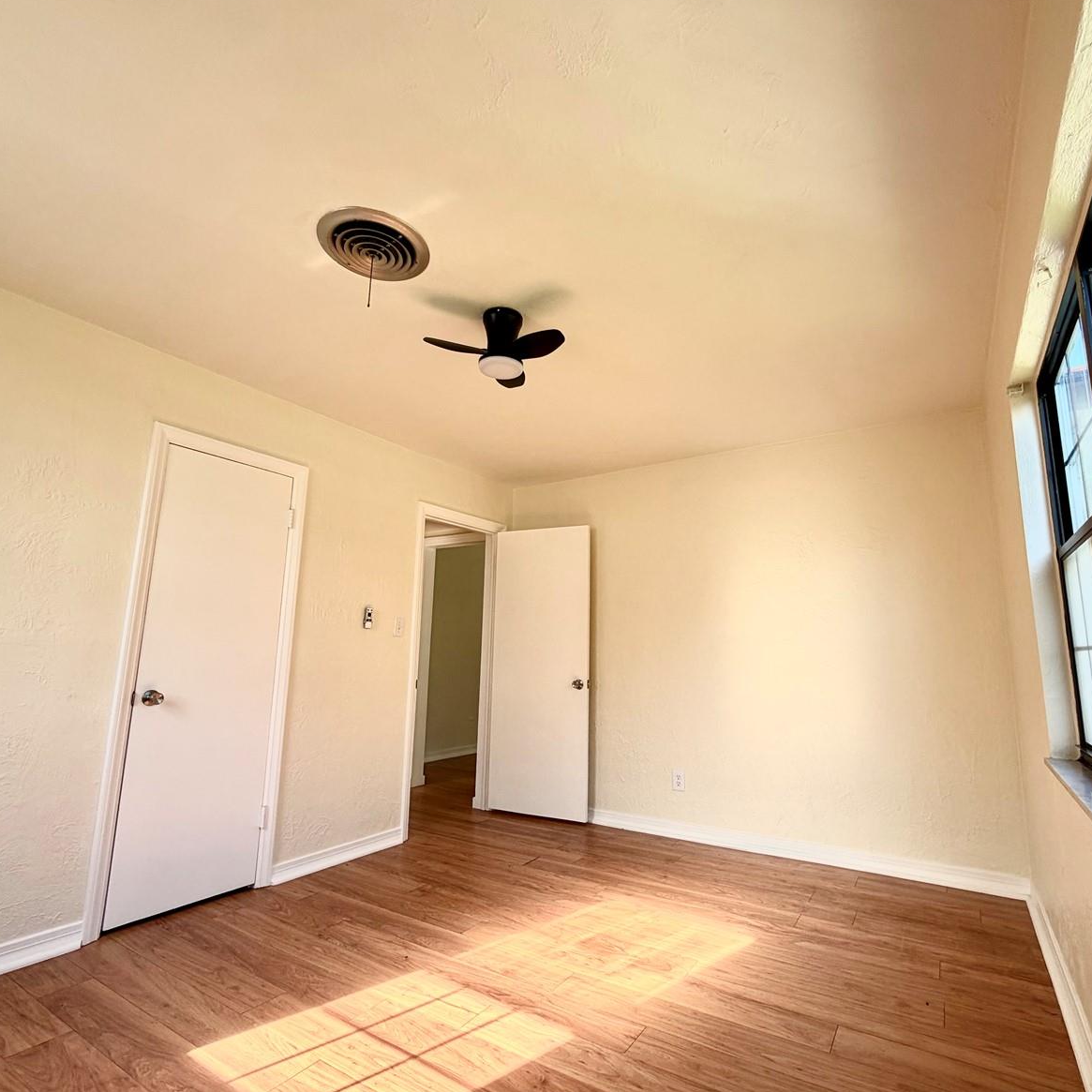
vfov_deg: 84.0
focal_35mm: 17
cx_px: 565
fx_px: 607
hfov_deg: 83.9
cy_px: 548
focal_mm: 2.22
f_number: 2.2
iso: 50
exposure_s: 1/121
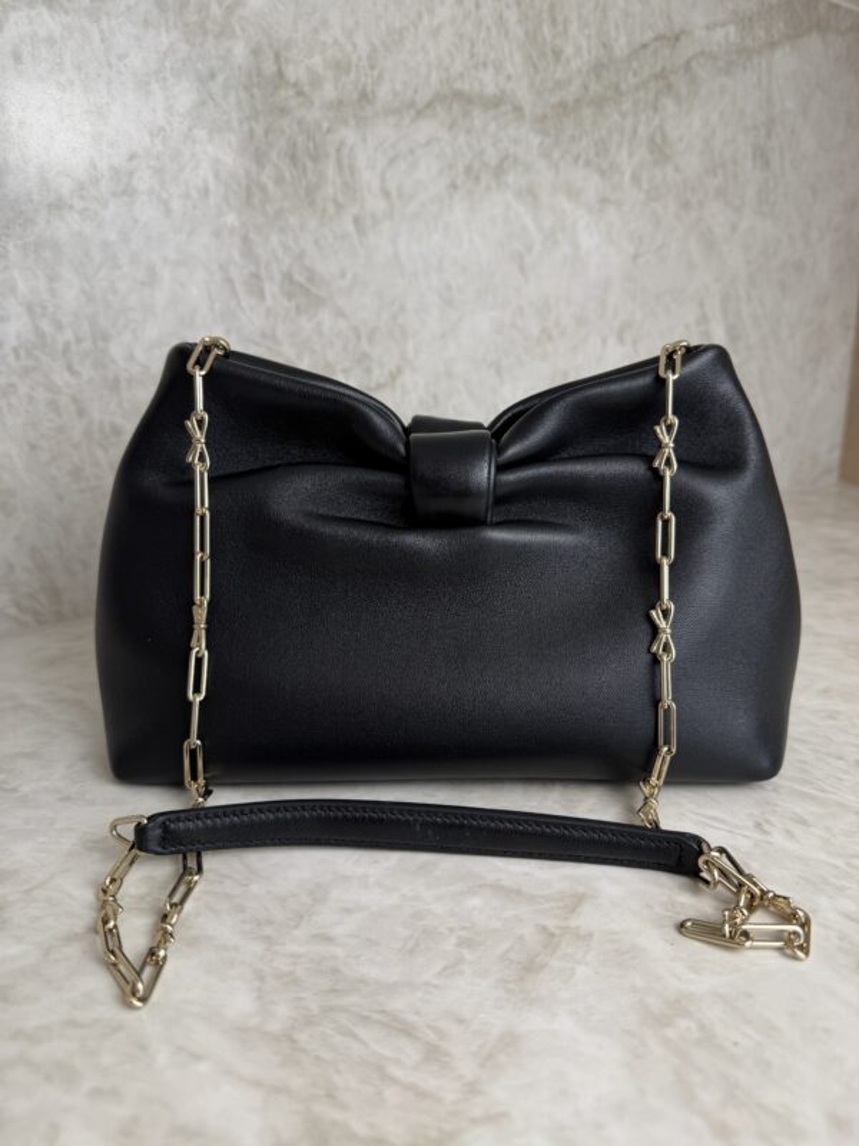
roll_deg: +0.2
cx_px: 430
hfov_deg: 56.8
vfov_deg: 71.6
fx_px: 794
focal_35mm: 24
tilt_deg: -17.0
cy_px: 573
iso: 64
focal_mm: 6.76
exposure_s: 1/120
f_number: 1.78
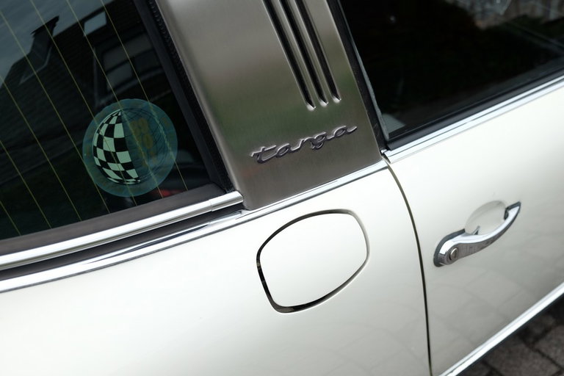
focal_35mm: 42
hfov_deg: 46.4
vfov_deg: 31.9
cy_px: 188
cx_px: 282
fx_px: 658
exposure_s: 1/150
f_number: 3.6
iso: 200
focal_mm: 27.7
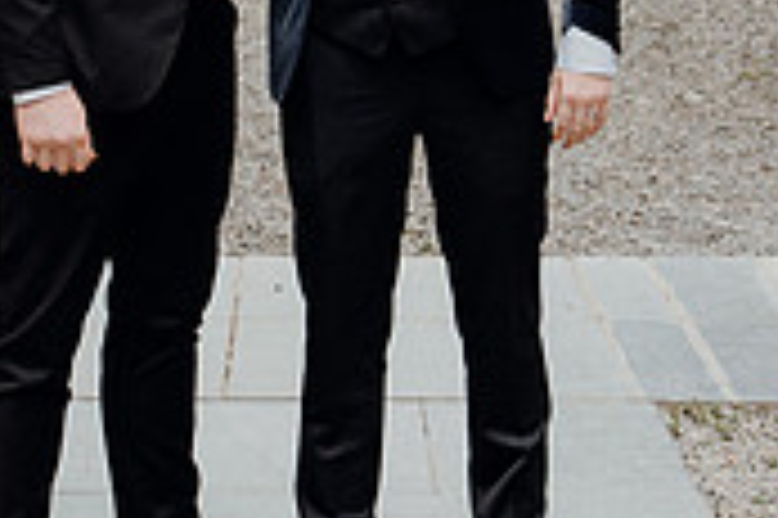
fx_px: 2461
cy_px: -52
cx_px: 256
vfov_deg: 11.8
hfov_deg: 17.9
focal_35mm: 114
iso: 125
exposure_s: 1/160
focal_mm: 34
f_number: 3.5
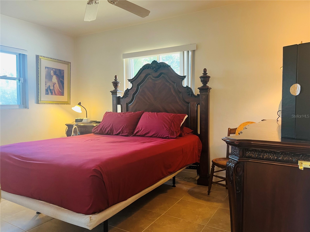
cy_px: 116
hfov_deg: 67.3
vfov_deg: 53.1
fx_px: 233
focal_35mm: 26
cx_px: 155
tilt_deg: -3.6
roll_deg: +0.8
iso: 160
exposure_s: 1/60
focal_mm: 5.1
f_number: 1.6
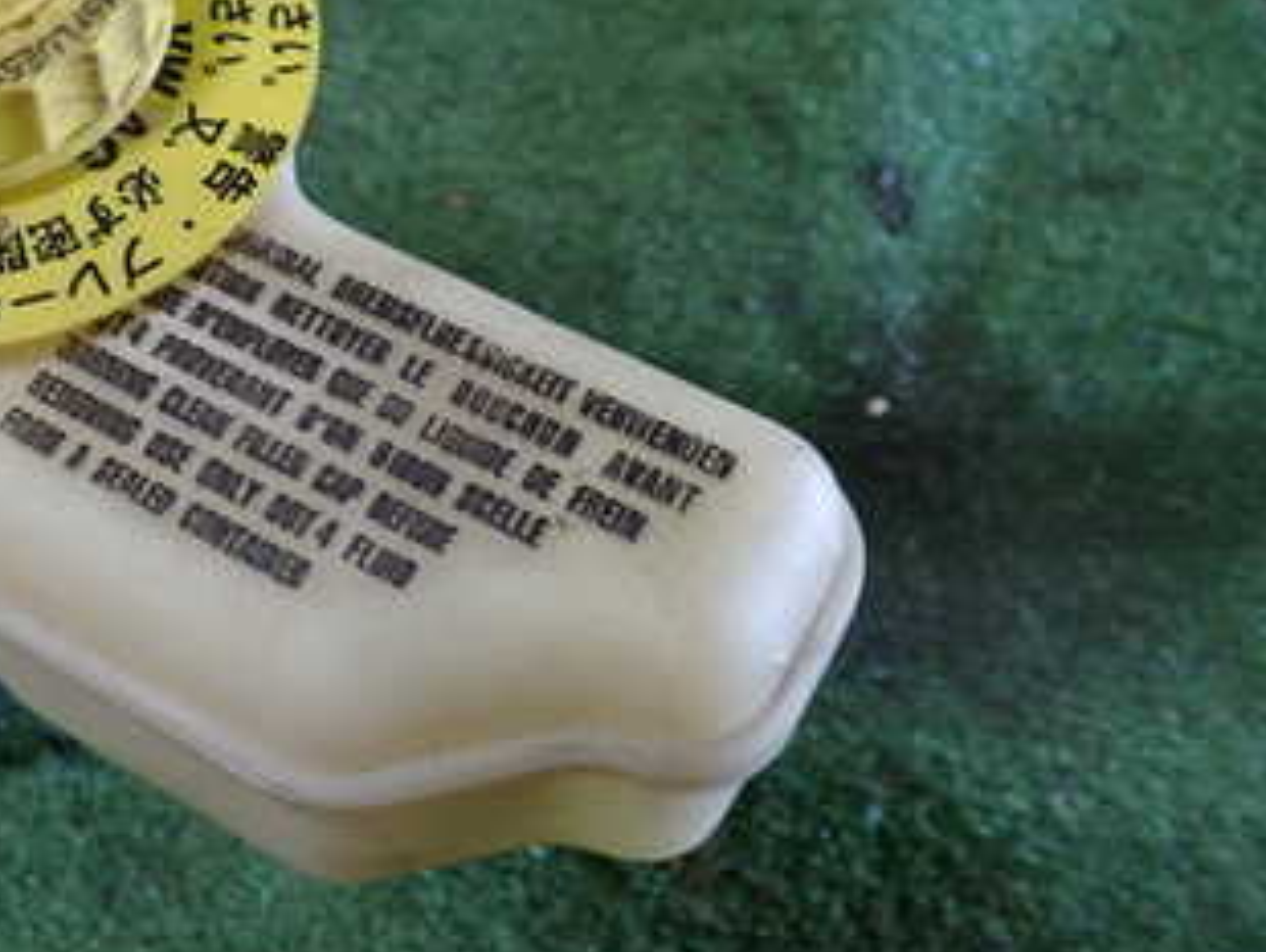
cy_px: 253
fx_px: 2123
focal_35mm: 58
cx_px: 82
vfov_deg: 25.0
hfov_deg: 31.4
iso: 200
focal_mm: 5.4
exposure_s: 1/50
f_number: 2.3
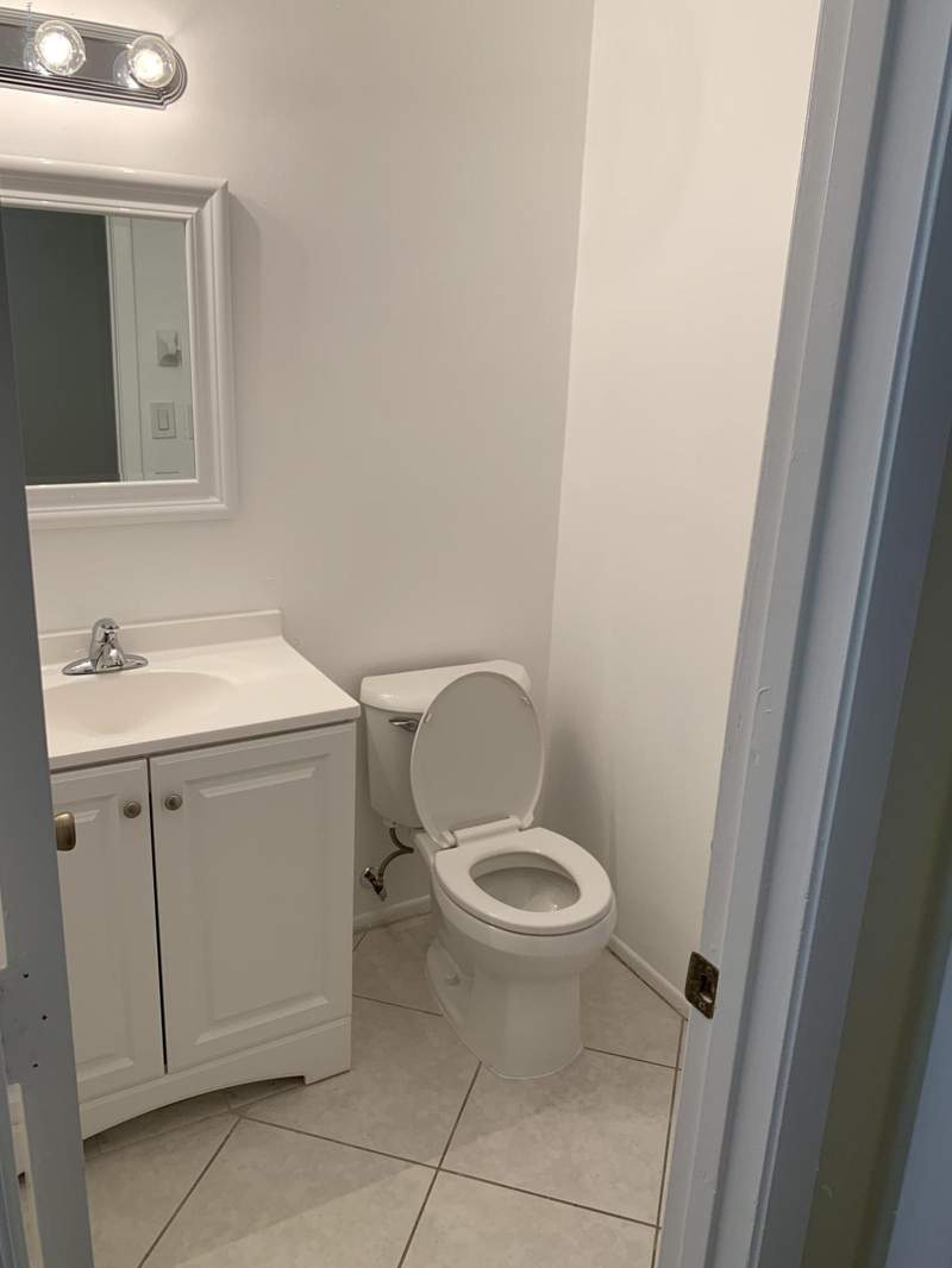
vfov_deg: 67.3
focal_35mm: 26
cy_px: 634
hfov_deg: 53.1
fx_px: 953
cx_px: 476
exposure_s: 1/60
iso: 50
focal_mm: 4.25
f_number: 1.8
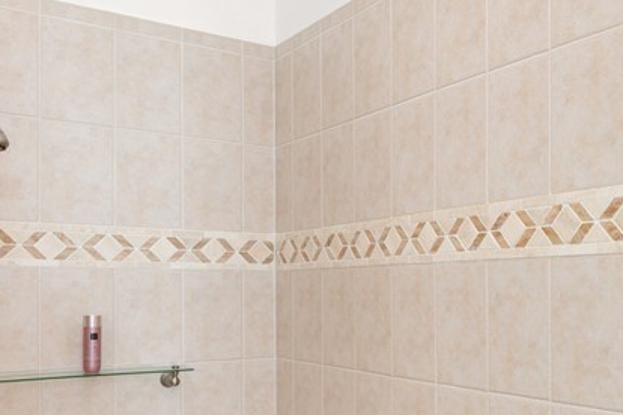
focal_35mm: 43
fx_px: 749
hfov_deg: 43.8
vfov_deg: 30.5
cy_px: 303
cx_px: 463
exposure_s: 1/1.67
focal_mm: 16.5
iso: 100
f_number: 8
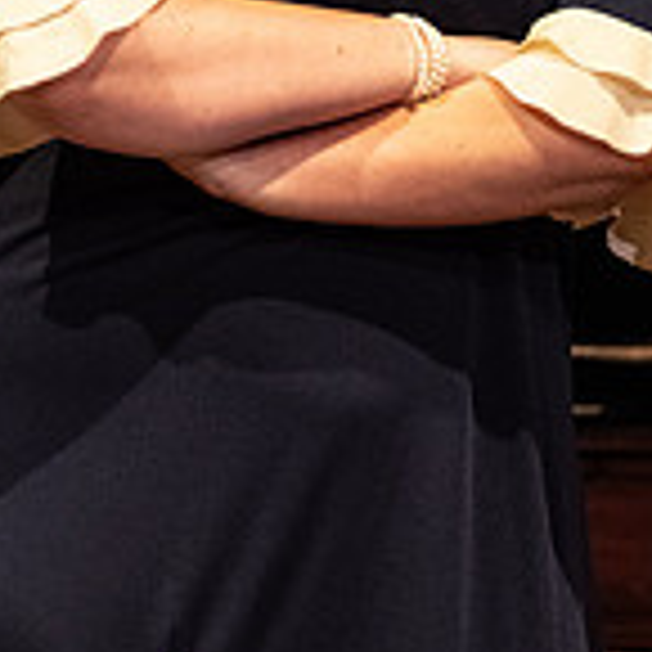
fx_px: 10207
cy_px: -247
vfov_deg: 3.6
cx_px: 101
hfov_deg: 3.7
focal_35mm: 479
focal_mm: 80.4
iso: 2000
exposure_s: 1/250
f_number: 2.8
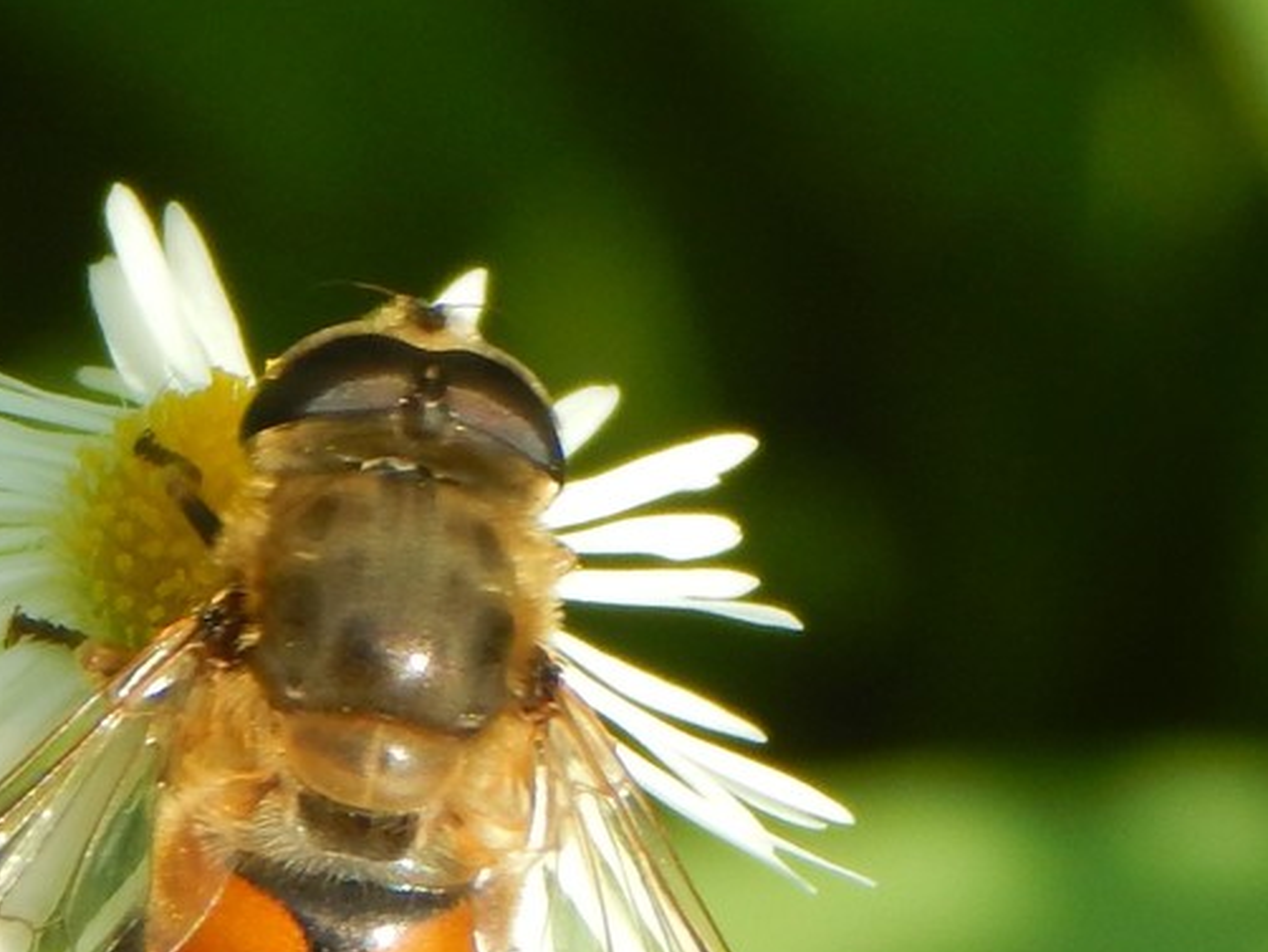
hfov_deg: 6.4
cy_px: 737
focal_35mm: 309
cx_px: 373
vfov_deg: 4.8
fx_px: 11324
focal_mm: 32.8
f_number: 5.3
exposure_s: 1/400
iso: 125
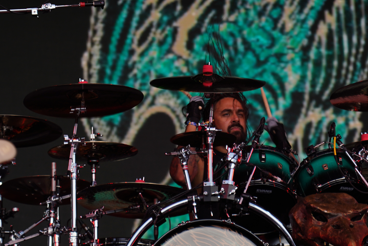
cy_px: 130
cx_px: 217
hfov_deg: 9.8
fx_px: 2136
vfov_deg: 6.6
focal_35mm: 209
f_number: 4
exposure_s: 1/125
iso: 100
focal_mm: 105
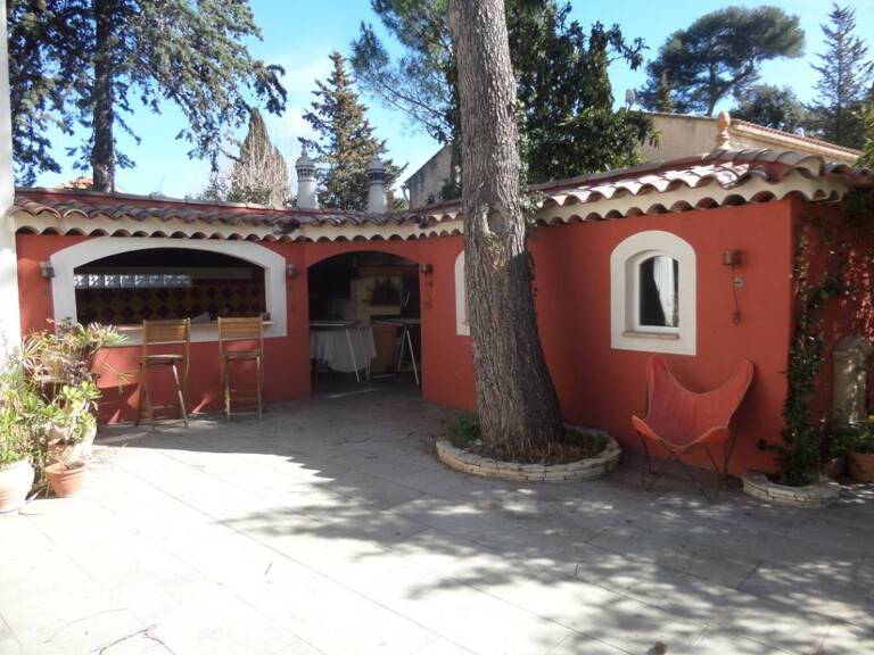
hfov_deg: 71.6
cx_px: 437
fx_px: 606
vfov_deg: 56.8
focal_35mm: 24
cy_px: 328
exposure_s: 1/350
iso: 80
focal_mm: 4
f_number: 3.2
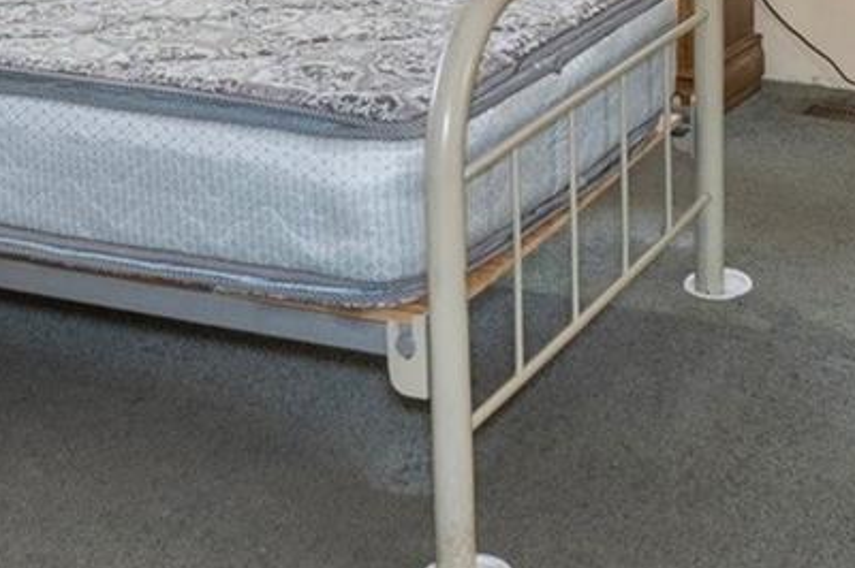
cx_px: 573
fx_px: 1851
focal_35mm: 78
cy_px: -532
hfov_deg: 25.9
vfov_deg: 14.7
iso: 320
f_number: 8
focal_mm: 13
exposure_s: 6
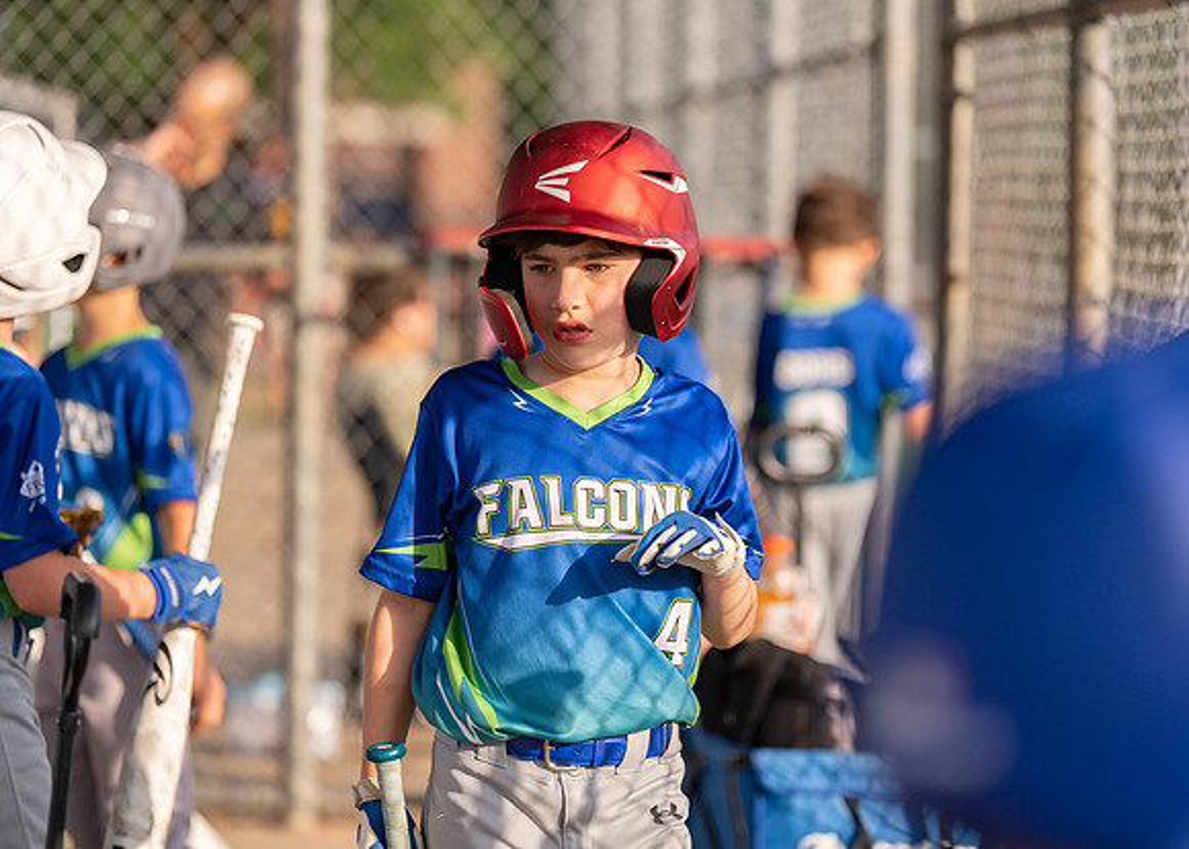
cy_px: 424
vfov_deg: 9.9
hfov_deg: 13.8
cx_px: 594
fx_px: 4914
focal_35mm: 146
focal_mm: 138
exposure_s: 1/5000
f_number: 2.8
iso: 500
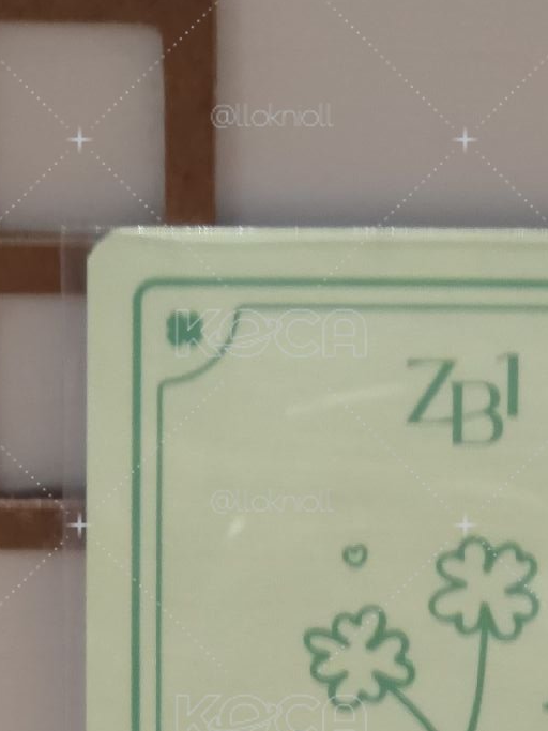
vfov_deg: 10.1
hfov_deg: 7.6
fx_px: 4096
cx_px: 465
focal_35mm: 194
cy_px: 781
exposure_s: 1/30
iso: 200
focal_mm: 7
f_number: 2.4
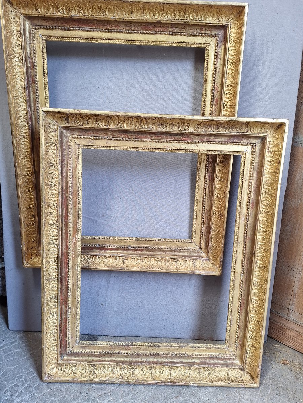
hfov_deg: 58.9
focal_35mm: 23
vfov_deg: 73.9
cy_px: 202
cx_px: 152
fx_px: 268
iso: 64
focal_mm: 5.54
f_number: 1.8
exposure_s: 1/100
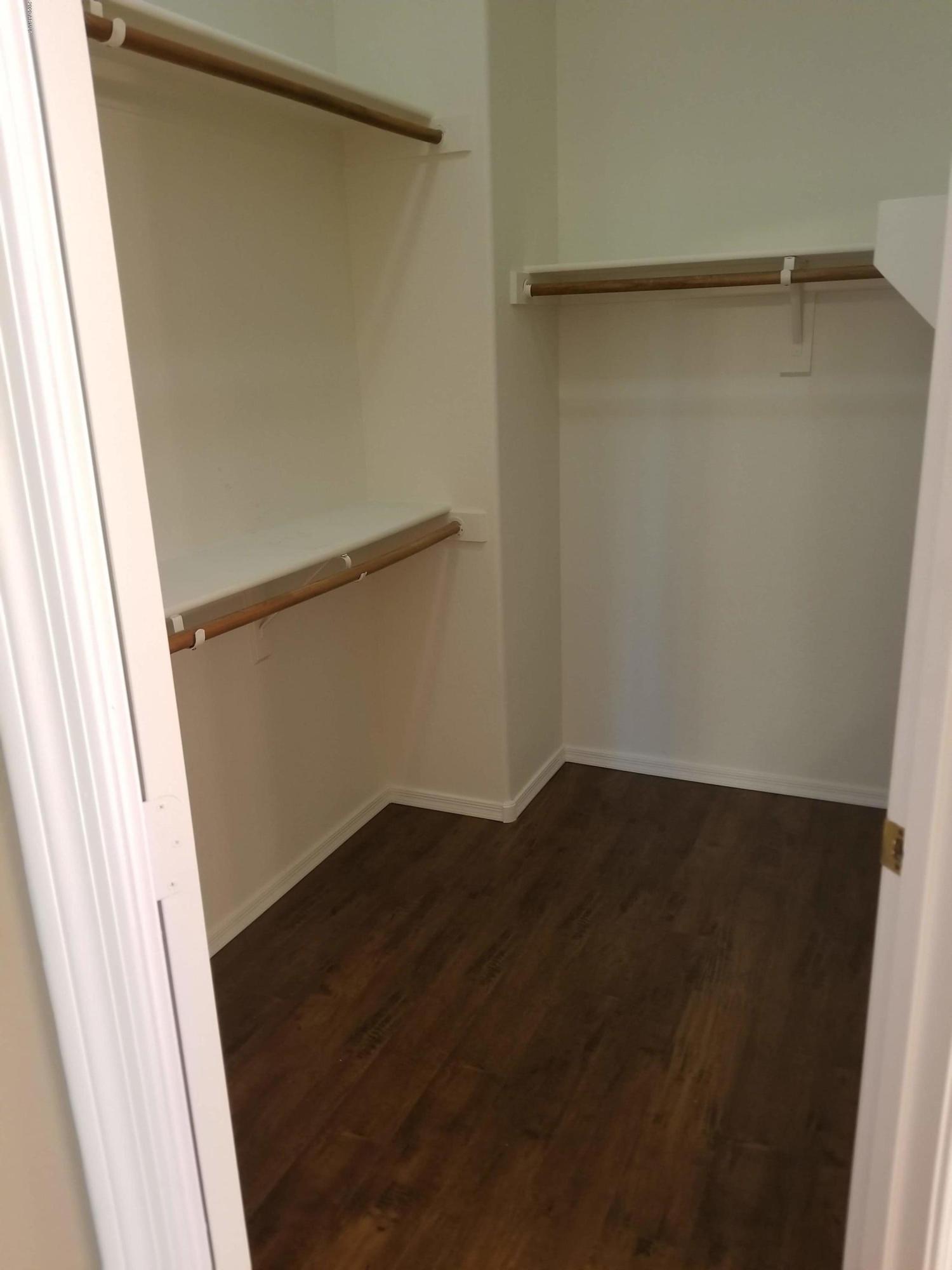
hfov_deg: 53.1
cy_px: 635
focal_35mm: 26
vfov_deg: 67.3
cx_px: 476
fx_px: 953
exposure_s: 1/20
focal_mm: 4.3
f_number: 1.7
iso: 250
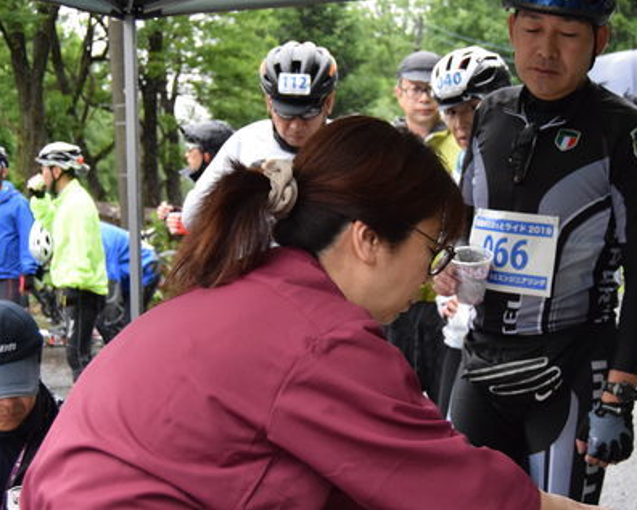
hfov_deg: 29.5
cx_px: 364
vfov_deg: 23.9
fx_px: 1207
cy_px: 270
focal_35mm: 64
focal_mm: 30
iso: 3200
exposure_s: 1/400
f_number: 4.2
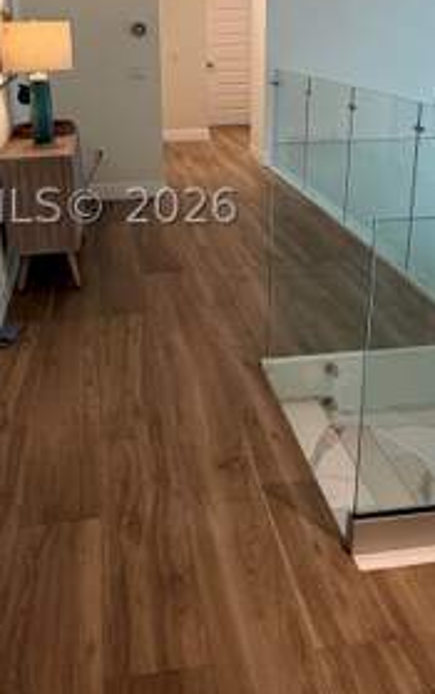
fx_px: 643
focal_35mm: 34
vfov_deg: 54.9
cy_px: 206
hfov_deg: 37.3
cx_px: 179
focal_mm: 2.22
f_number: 2.2
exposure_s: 1/60
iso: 200
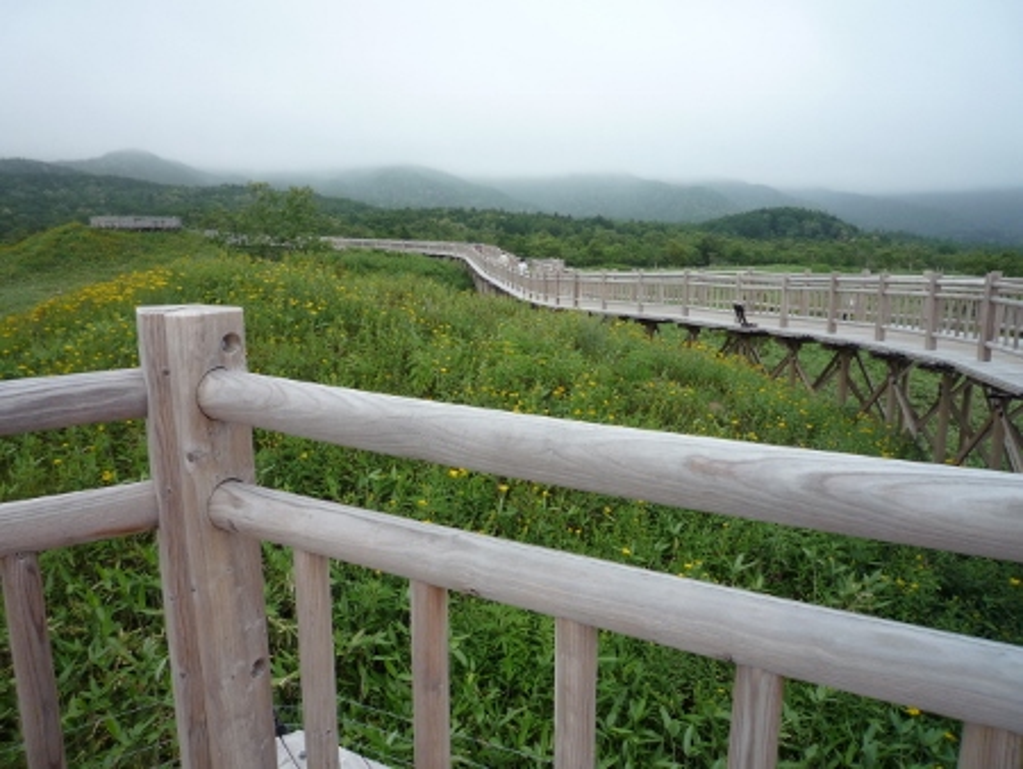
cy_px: 384
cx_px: 512
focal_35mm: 25
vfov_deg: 54.9
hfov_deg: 69.4
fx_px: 739
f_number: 3.2
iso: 100
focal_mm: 4.4
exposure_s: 1/500
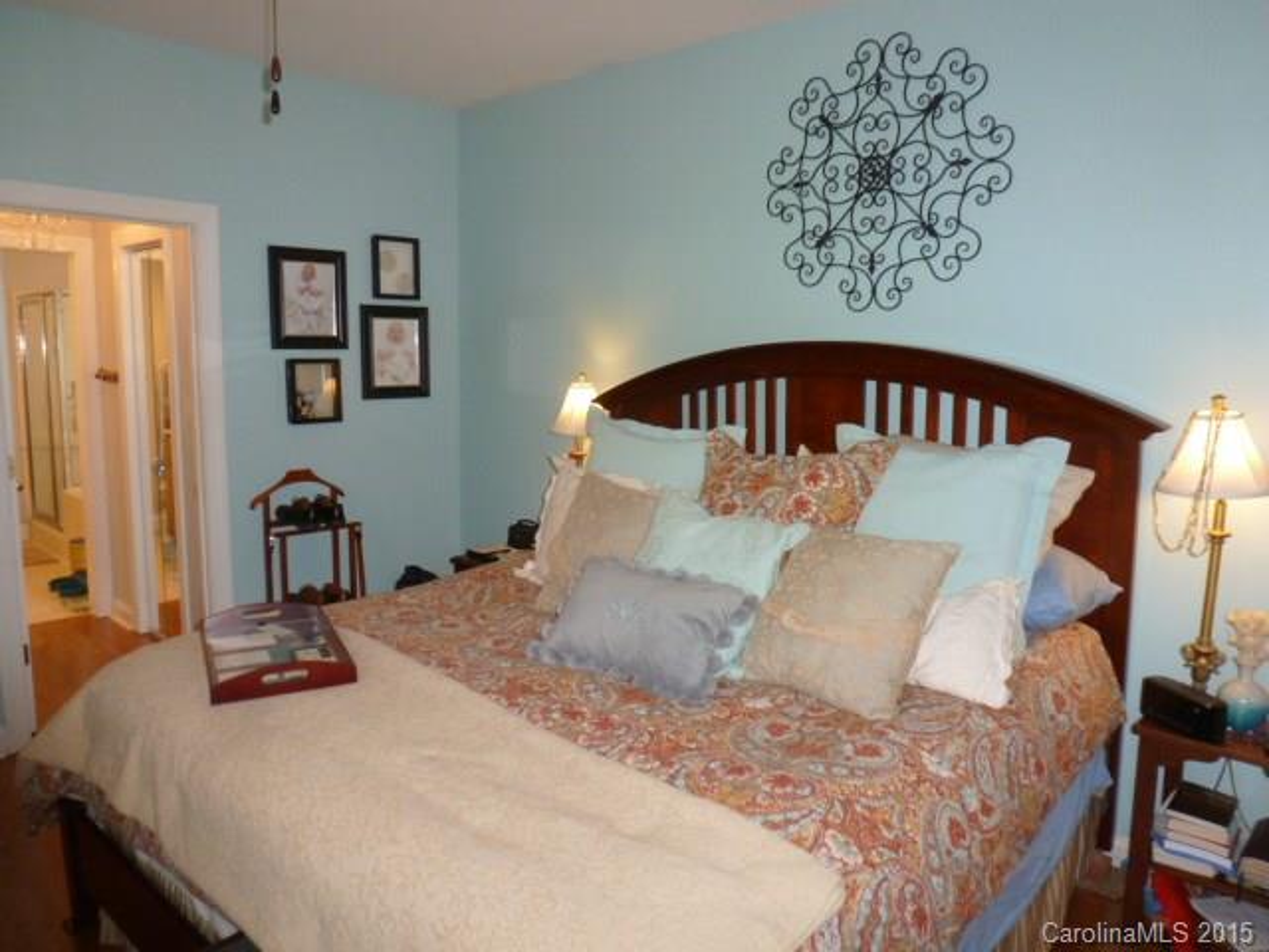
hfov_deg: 71.6
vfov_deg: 56.8
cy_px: 476
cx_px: 634
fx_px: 880
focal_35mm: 24
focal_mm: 4.3
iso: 250
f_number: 3.3
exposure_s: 1/60
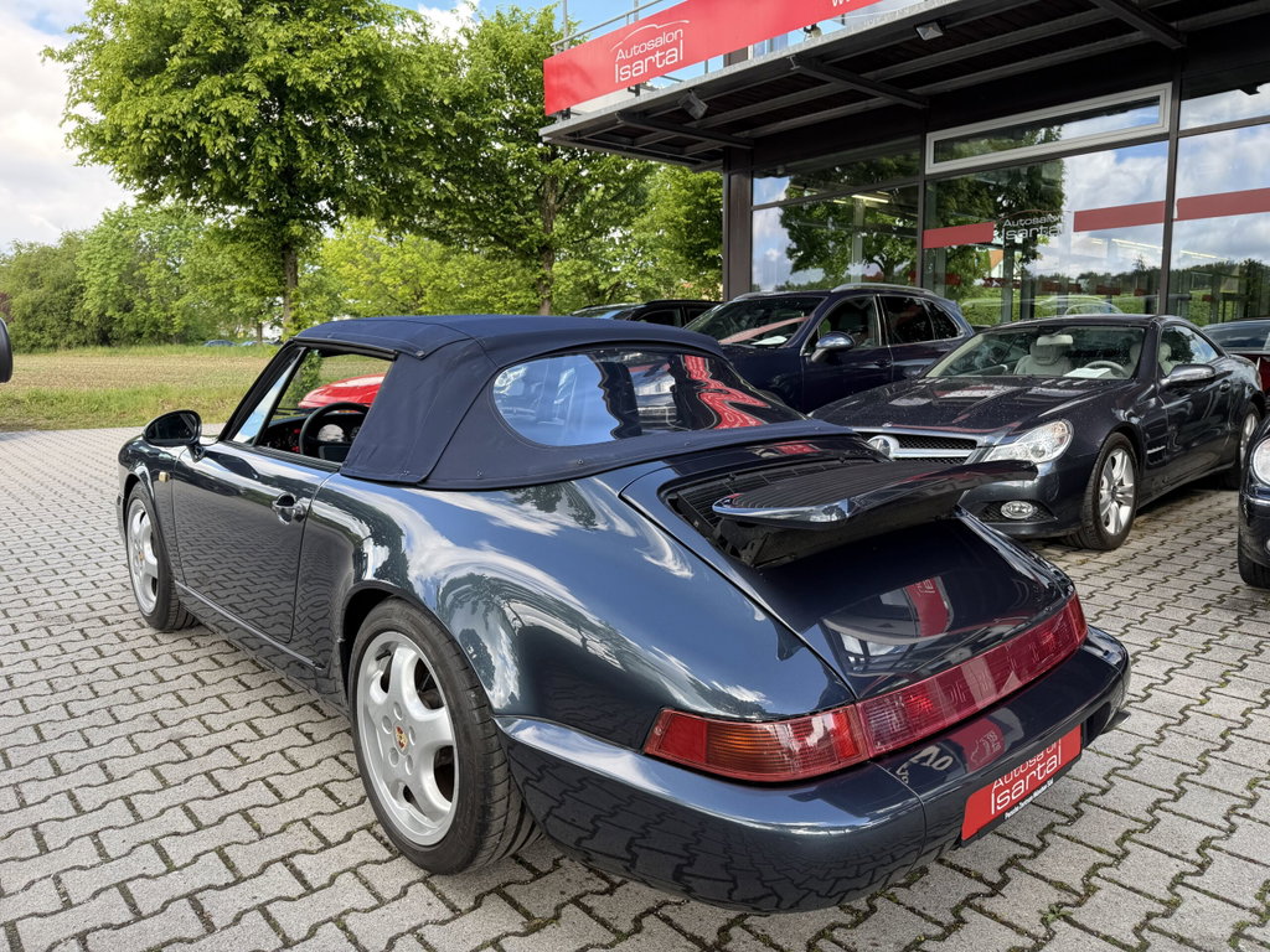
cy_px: 476
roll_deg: +1.5
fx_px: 881
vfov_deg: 56.8
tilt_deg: -8.2
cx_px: 635
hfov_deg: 71.6
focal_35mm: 24
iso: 80
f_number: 1.78
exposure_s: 1/456
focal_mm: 6.76
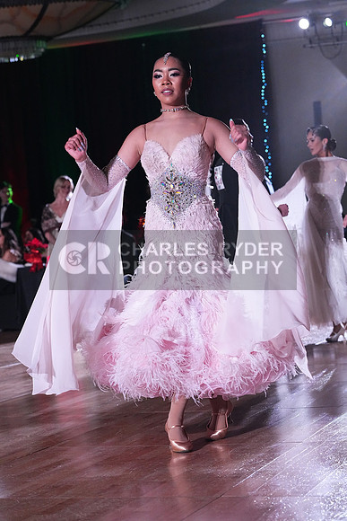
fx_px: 1300
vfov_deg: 22.6
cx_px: 174
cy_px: 260
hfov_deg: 15.2
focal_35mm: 90
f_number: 5.6
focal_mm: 90
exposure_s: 1/400
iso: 8000
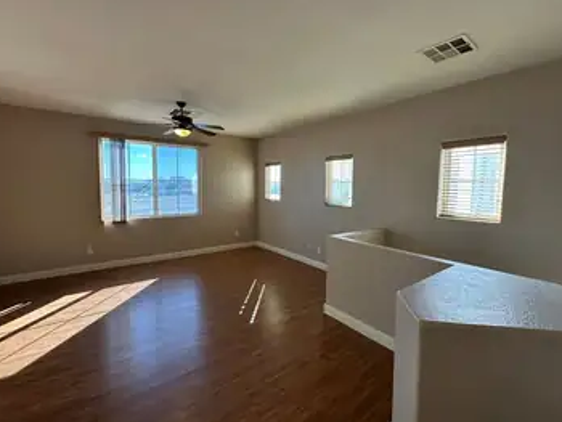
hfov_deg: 94.5
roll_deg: -0.5
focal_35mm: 16
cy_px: 205
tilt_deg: -3.3
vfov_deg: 78.2
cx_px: 284
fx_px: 260
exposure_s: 1/120
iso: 125
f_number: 2.2
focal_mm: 2.22
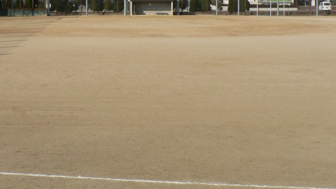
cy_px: 15
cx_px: 48
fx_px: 695
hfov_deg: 26.5
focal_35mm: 78
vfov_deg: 15.3
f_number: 5.6
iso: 80
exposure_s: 1/400
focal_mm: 6
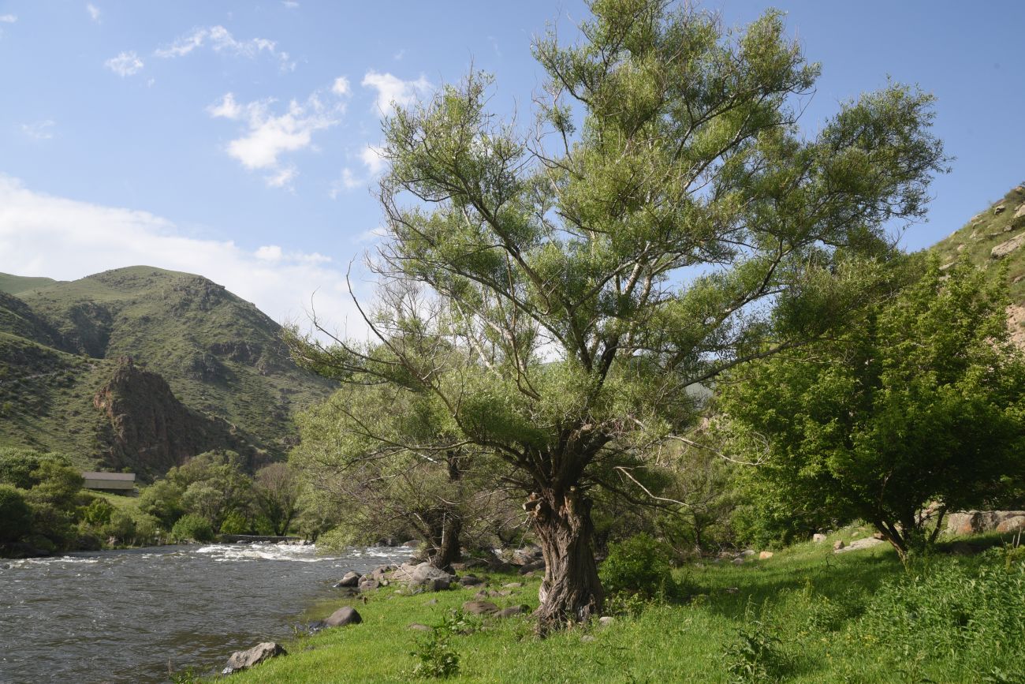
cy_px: 342
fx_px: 1424
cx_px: 512
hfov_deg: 39.6
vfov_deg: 27.0
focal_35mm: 50
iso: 125
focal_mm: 50
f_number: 10
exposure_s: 1/125
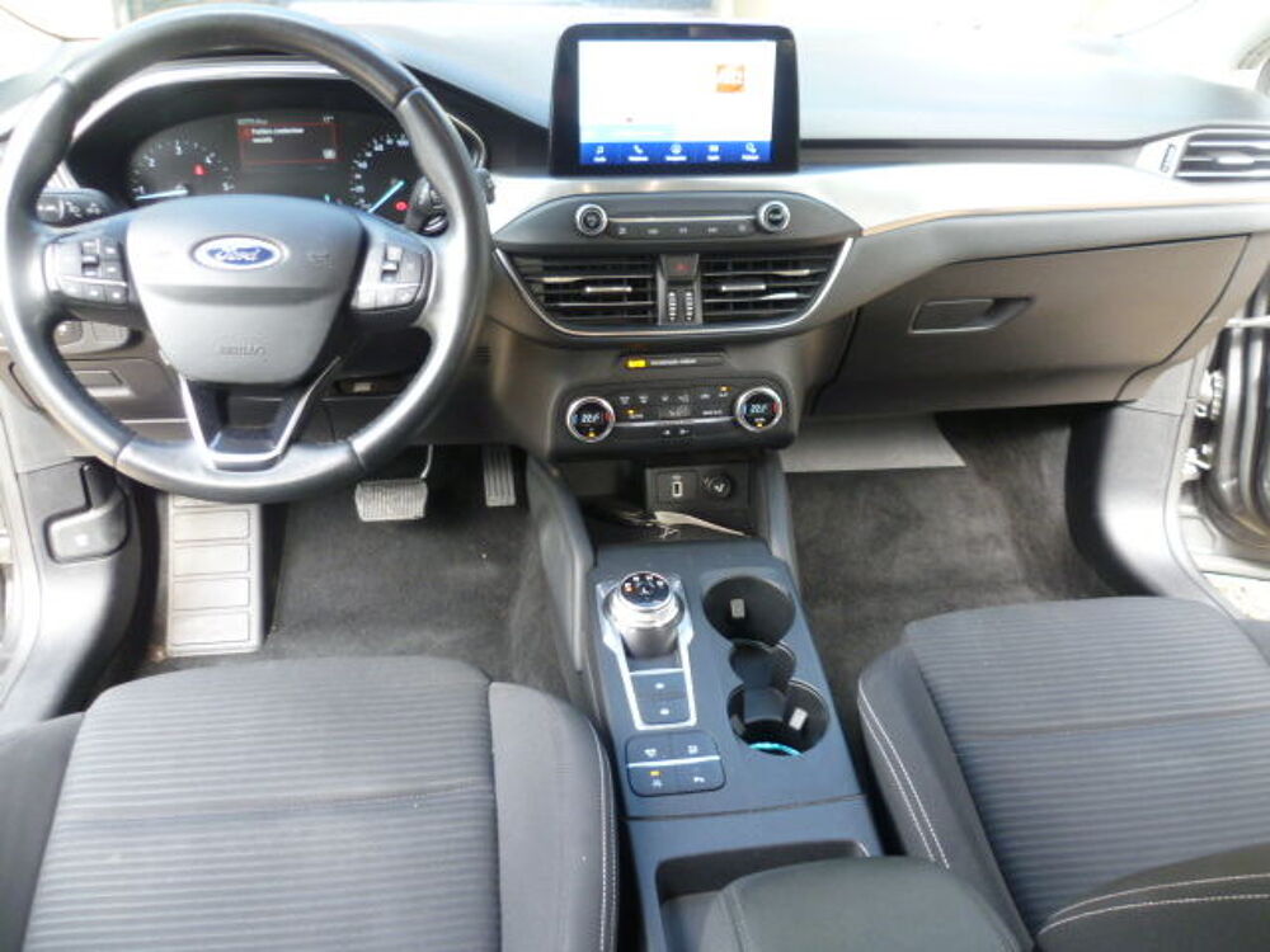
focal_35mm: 28
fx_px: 1027
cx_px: 635
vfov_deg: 49.7
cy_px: 476
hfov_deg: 63.4
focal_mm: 5
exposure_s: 1/30
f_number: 2.8
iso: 160
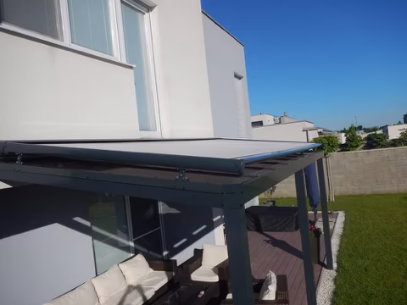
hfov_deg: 63.4
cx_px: 204
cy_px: 152
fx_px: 329
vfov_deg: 49.7
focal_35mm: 28
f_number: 7.8
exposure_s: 1/500
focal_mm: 5
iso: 125
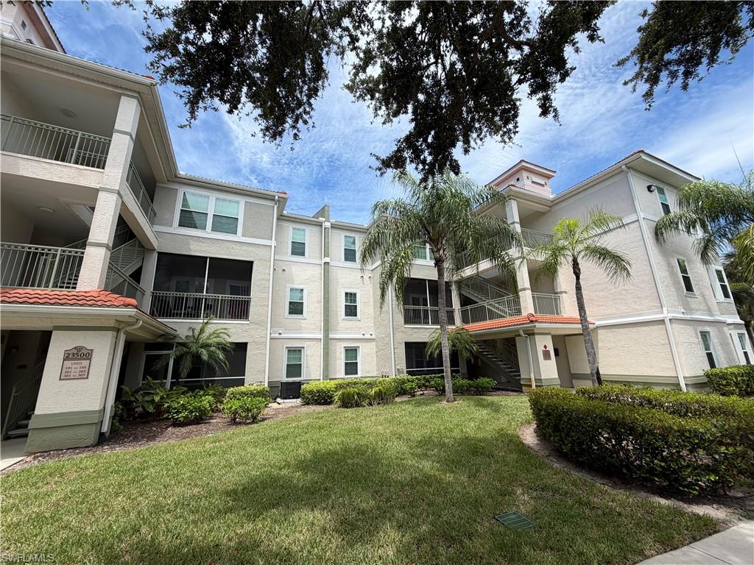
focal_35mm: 14
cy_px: 282
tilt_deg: +16.9
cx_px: 377
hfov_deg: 102.1
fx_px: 305
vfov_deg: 85.7
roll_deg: +0.9
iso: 25
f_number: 2.2
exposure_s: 1/770
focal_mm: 2.22
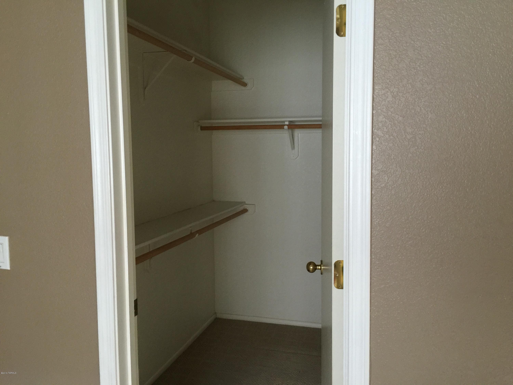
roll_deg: -0.6
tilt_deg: -7.5
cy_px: 192
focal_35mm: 29
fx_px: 430
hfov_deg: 61.7
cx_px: 256
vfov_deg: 48.2
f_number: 2.2
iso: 100
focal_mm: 4.15
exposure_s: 1/10
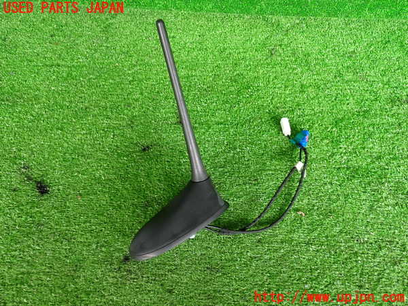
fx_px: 377
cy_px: 153
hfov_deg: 56.8
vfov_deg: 44.2
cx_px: 204
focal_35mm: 32
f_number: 2.4
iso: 200
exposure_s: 1/80
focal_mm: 5.79
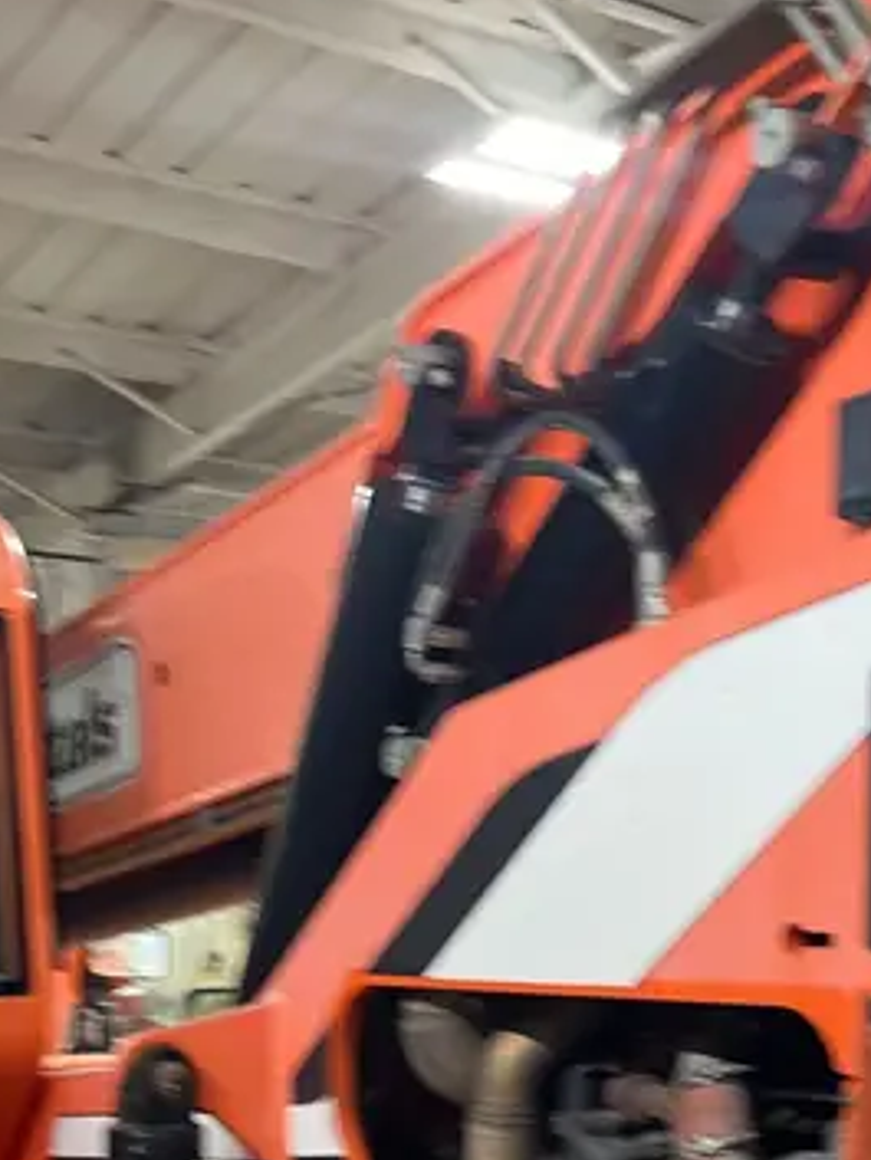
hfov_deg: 27.0
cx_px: 440
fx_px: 1811
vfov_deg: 32.9
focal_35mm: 54
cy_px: 1129
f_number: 1.6
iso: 200
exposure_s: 1/60
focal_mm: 5.1
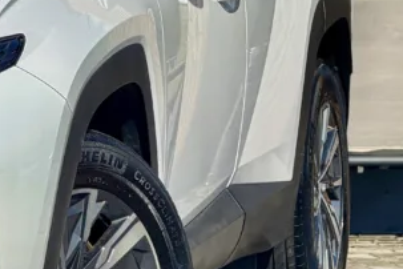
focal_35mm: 351
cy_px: 28
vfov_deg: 3.9
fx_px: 3929
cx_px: -265
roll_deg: +0.5
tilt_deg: -2.7
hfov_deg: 5.8
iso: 20
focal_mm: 16.89
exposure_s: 1/1464
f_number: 2.8
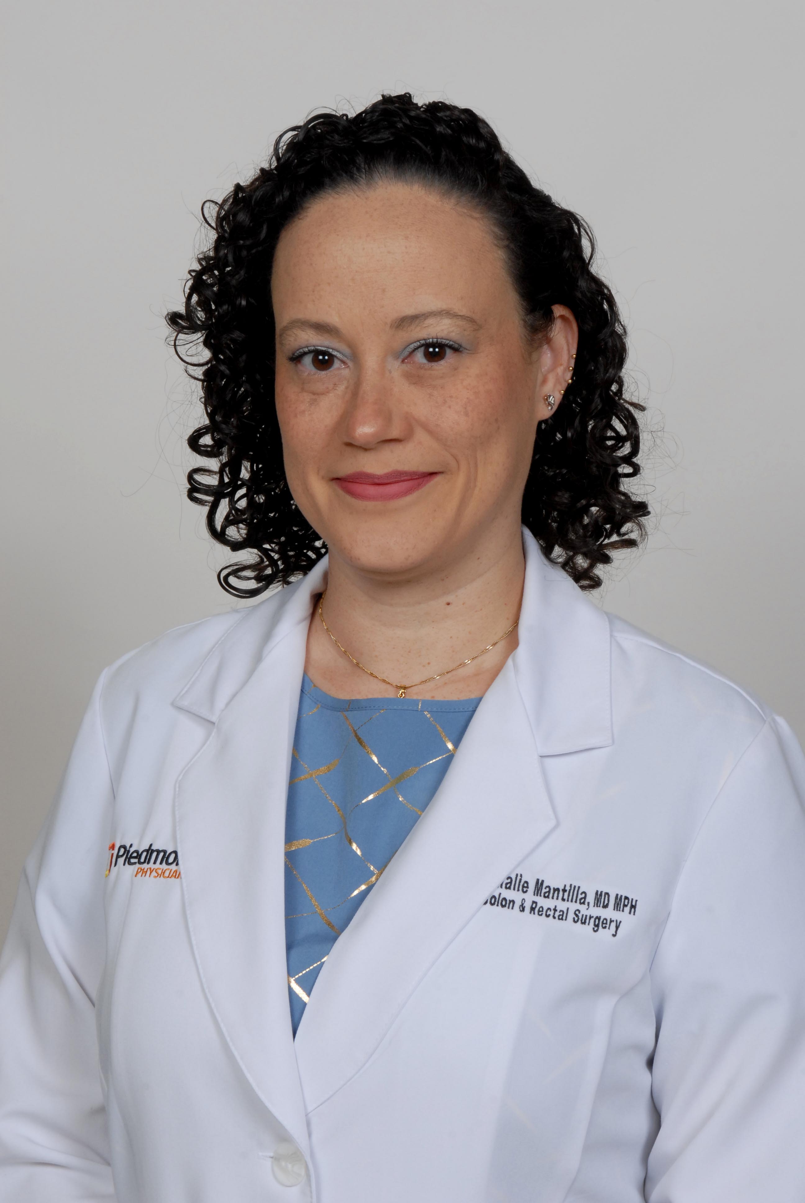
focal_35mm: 84
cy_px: 602
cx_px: 402
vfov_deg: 24.2
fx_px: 2809
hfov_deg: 16.3
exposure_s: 1/125
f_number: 13
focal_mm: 56
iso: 400
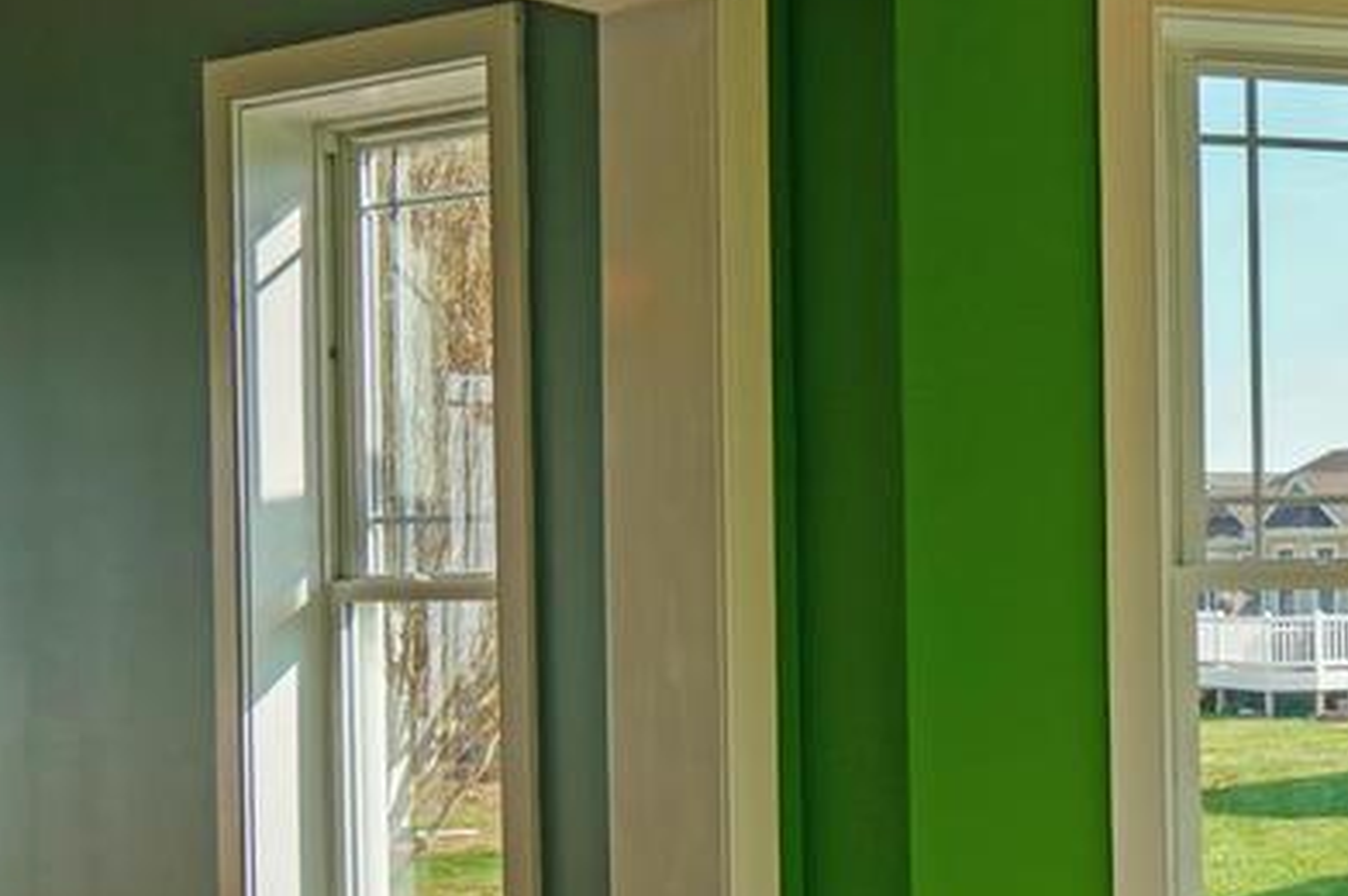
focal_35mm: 59
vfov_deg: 22.8
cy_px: 607
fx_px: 2207
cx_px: 1955
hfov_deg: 26.2
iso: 100
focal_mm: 16
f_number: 6.3
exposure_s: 1/80
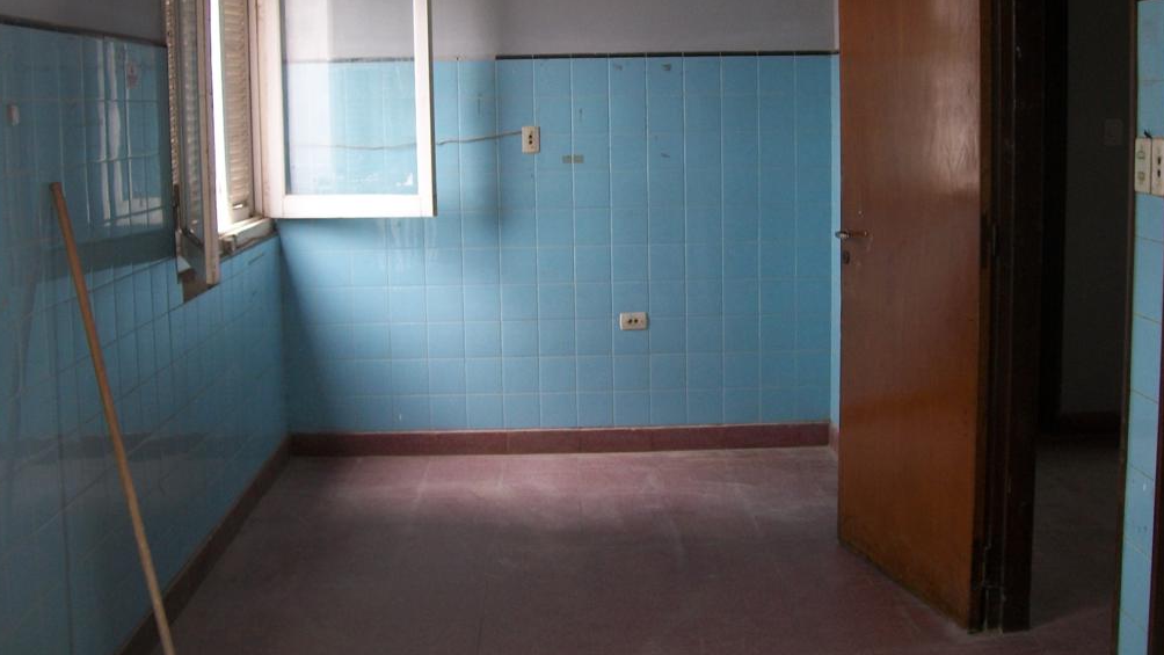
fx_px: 1235
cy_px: 219
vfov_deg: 29.5
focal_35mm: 40
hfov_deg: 50.5
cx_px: 577
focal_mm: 6
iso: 80
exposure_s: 1/40
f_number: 2.7
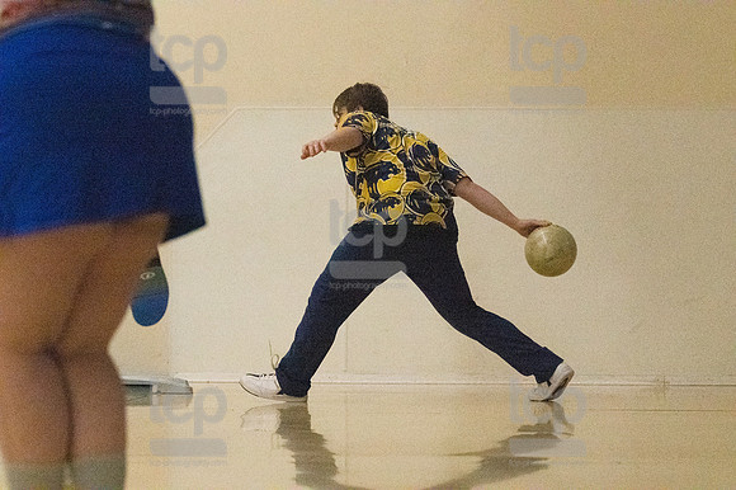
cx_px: 368
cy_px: 245
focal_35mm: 202
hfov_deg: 10.2
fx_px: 4127
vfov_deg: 6.8
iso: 10000
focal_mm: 135
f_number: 4.5
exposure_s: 1/1250
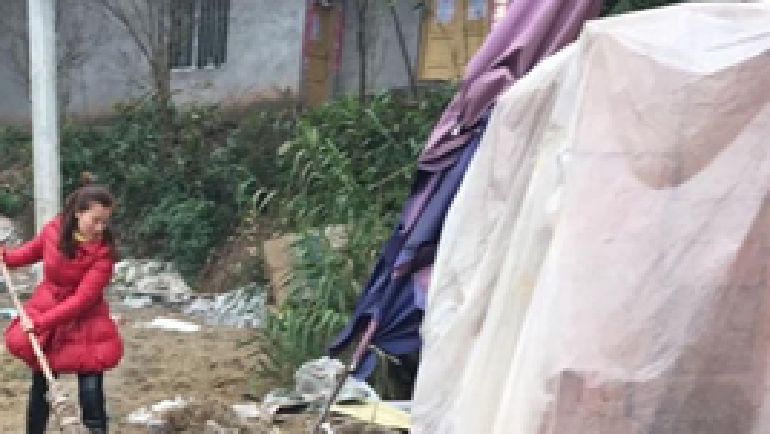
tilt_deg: -15.2
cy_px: 504
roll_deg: -2.7
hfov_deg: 33.6
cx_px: 83
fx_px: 1205
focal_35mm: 59
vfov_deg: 19.4
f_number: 2.2
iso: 40
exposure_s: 1/100
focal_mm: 4.15
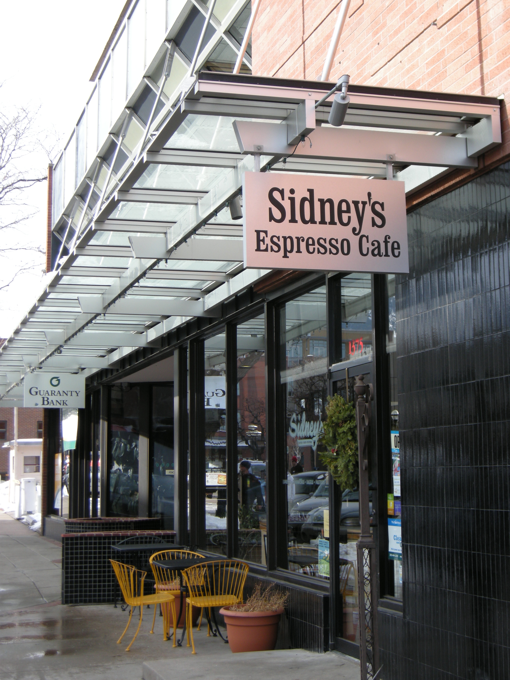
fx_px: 1179
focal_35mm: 60
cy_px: 340
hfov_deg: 24.4
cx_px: 255
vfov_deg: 32.2
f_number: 4.4
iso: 64
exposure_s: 1/166
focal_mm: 12.9
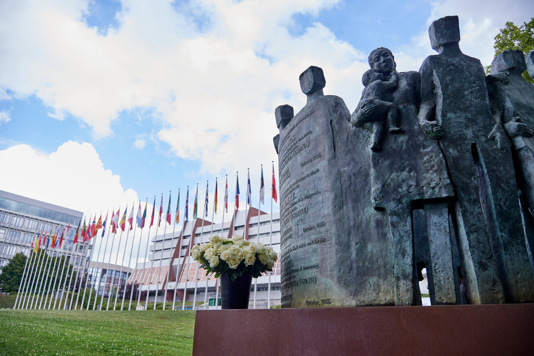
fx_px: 356
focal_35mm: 24
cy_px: 178
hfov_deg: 73.7
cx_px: 267
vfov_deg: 53.1
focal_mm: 24
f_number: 4
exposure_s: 1/400
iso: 200
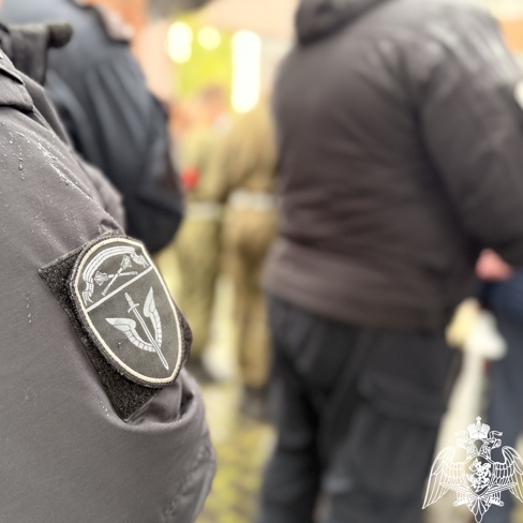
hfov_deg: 54.8
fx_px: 496
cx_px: 187
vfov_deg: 55.6
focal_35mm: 29
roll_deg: -0.2
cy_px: 265
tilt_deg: -12.5
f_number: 1.78
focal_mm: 6.76
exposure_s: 1/60
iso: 320
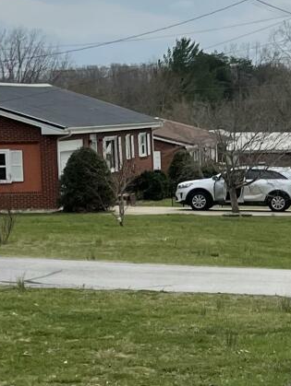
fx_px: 1388
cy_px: 233
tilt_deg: -3.3
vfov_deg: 15.9
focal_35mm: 124
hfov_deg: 10.7
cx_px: 621
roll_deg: +1.5
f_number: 1.6
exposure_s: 1/3125
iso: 32
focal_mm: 4.2
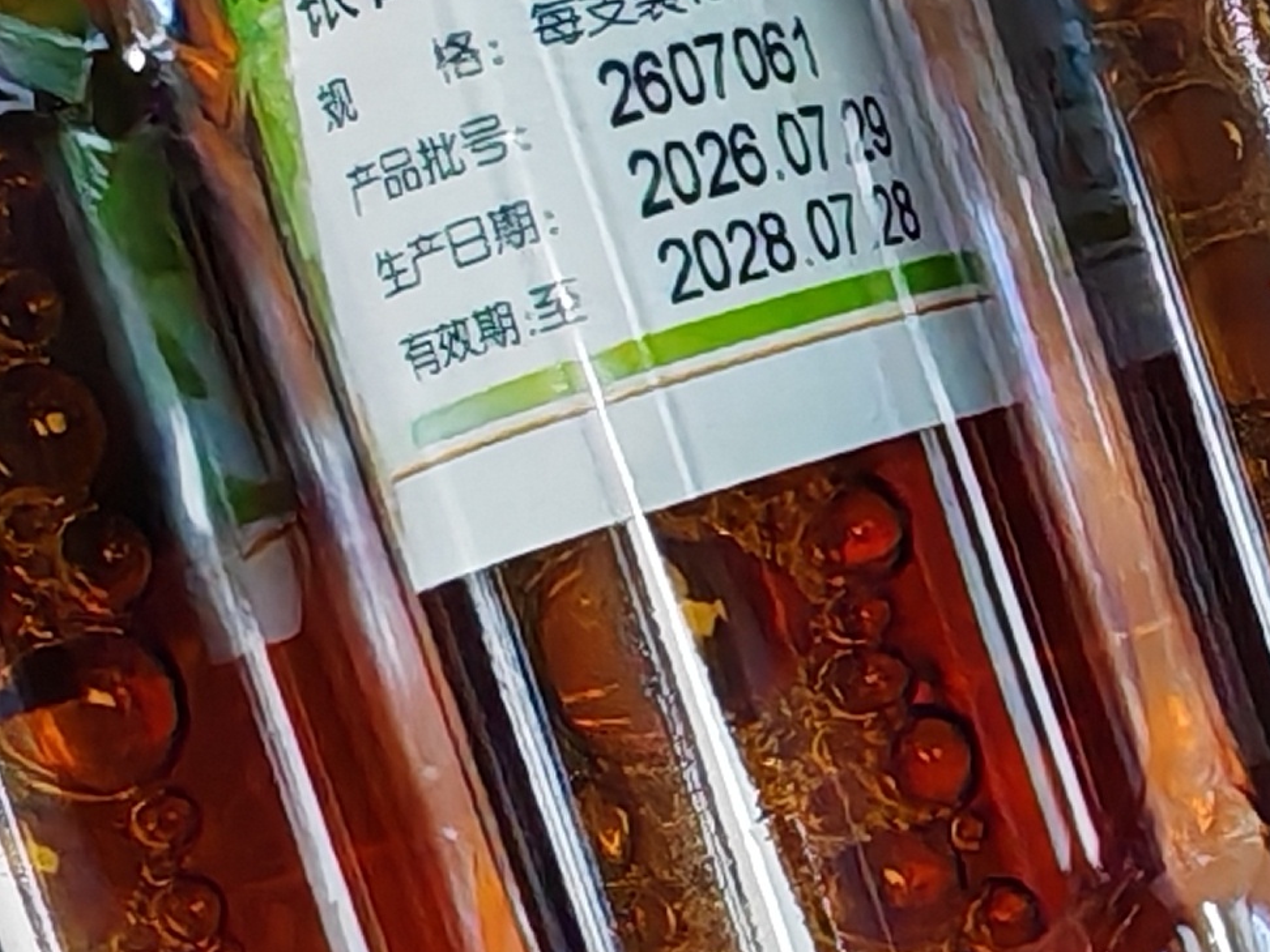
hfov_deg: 18.0
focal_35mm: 107
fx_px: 3926
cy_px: 229
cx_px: 1233
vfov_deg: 13.8
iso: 200
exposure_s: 1/50
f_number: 2.2
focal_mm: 1.96
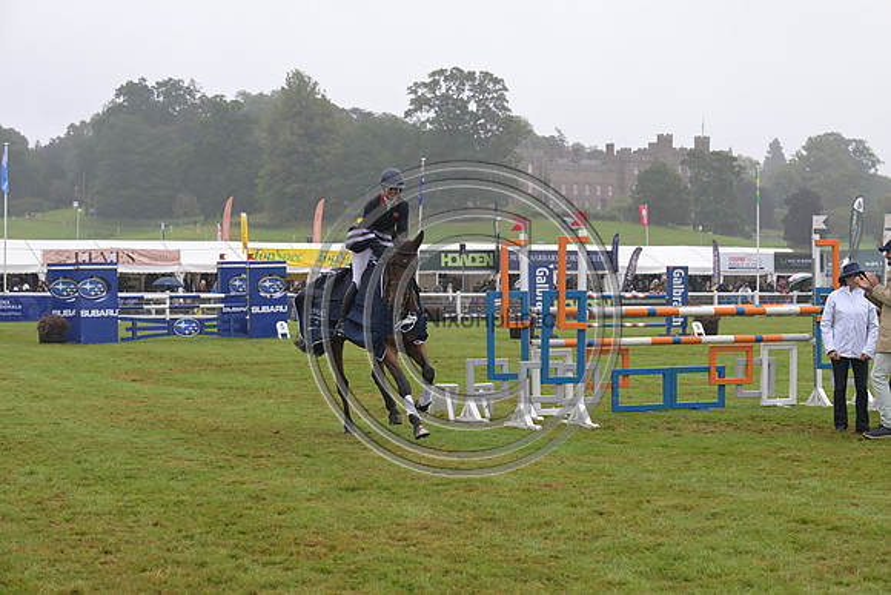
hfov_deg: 24.5
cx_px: 446
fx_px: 2055
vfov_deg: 16.5
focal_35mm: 83
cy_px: 298
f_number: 5.6
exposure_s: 1/800
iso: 640
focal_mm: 83
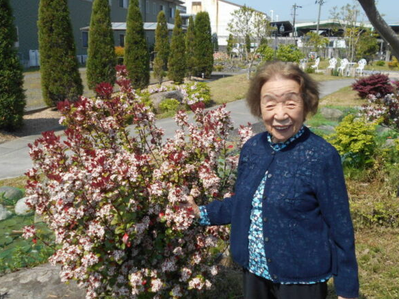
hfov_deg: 52.6
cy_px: 148
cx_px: 203
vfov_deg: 40.7
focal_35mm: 35
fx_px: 403
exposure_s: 1/800
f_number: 3.6
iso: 80
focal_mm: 5.8
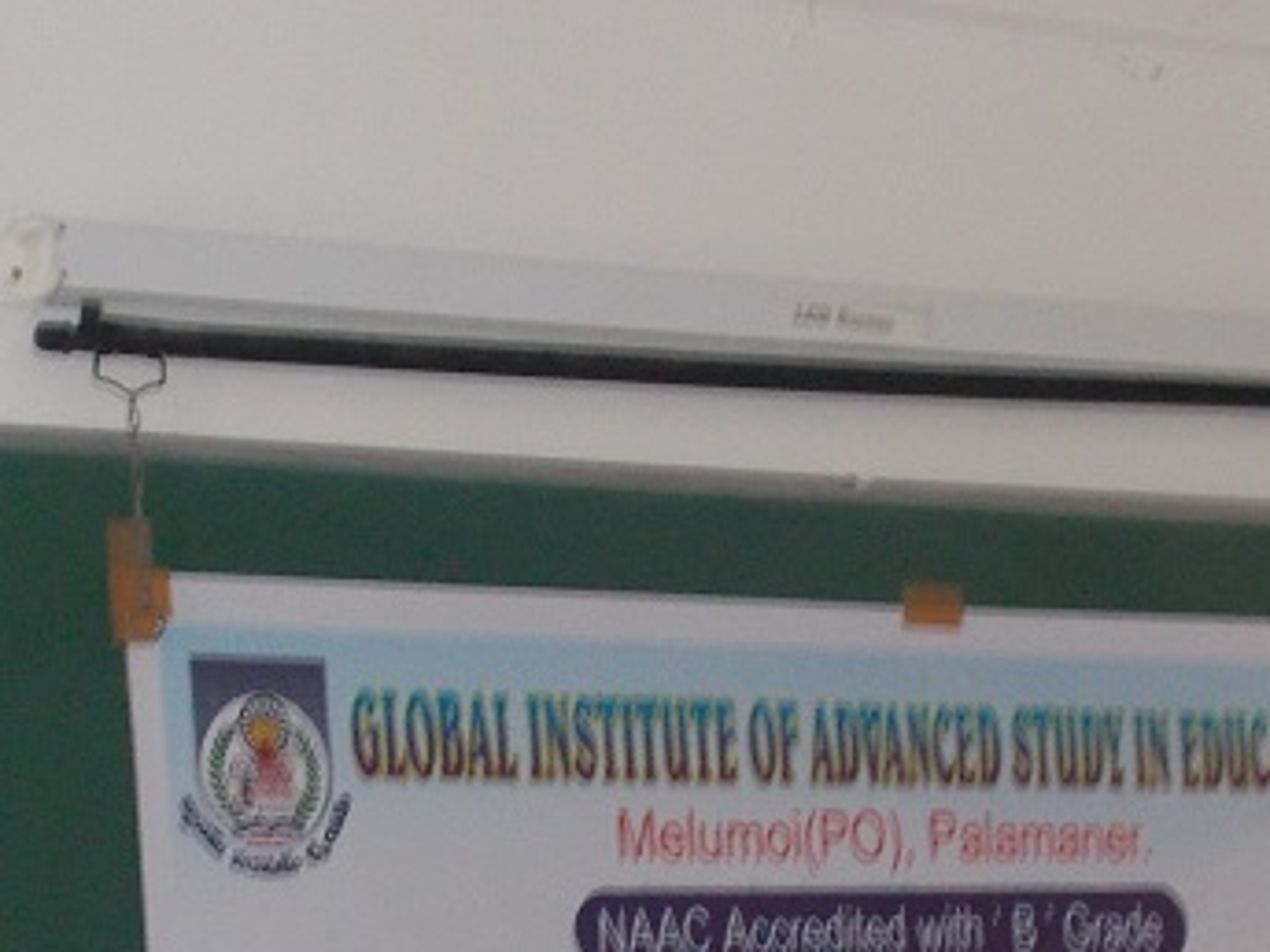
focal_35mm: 118
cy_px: 1236
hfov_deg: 16.7
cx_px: 521
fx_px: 4329
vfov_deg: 12.2
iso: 320
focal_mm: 7.9
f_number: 4.2
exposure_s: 1/30
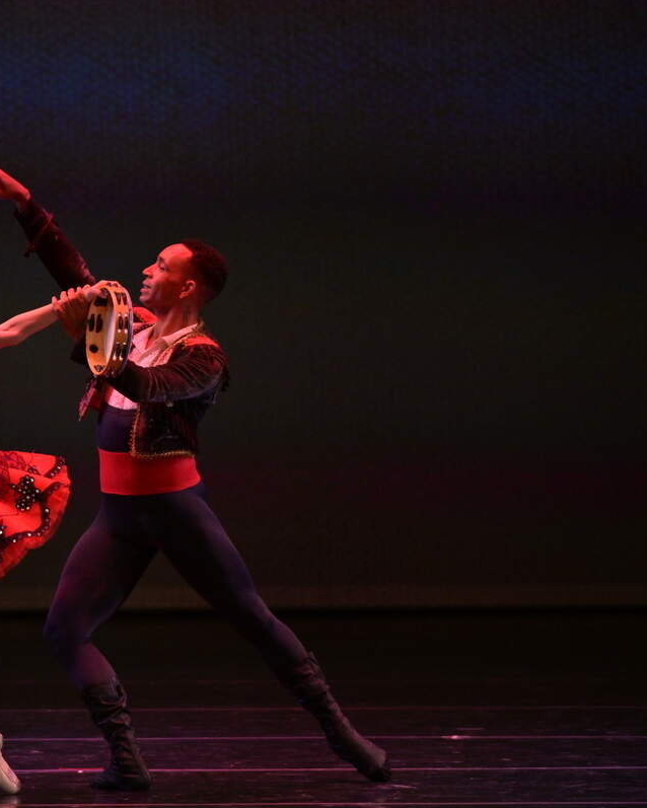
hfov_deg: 2.9
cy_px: 405
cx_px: 43
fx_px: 12849
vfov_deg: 3.6
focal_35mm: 537
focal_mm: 380
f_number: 4
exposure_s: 1/500
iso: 2000
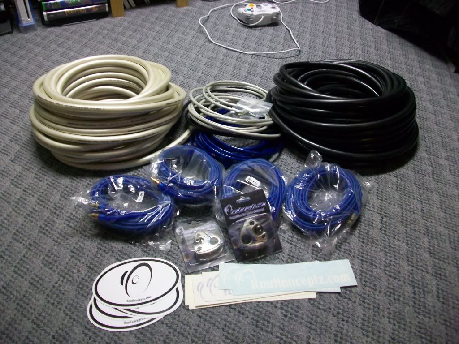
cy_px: 172
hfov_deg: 56.8
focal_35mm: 32
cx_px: 230
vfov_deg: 44.2
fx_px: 424
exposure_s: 1/8
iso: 160
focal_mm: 5.7
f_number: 2.8
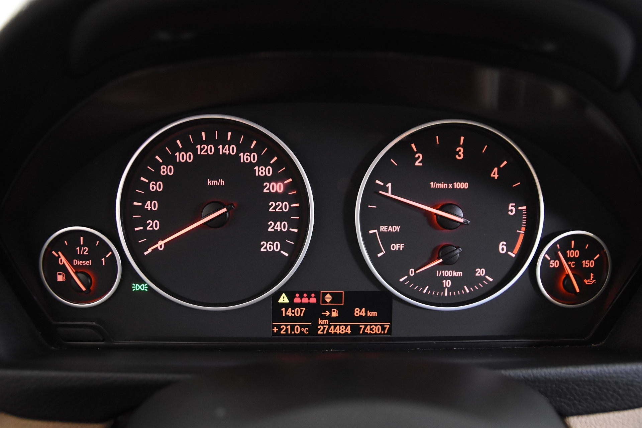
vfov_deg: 43.6
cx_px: 321
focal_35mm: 30
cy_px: 214
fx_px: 535
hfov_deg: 61.9
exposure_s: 1/30
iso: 3200
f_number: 2.8
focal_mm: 20
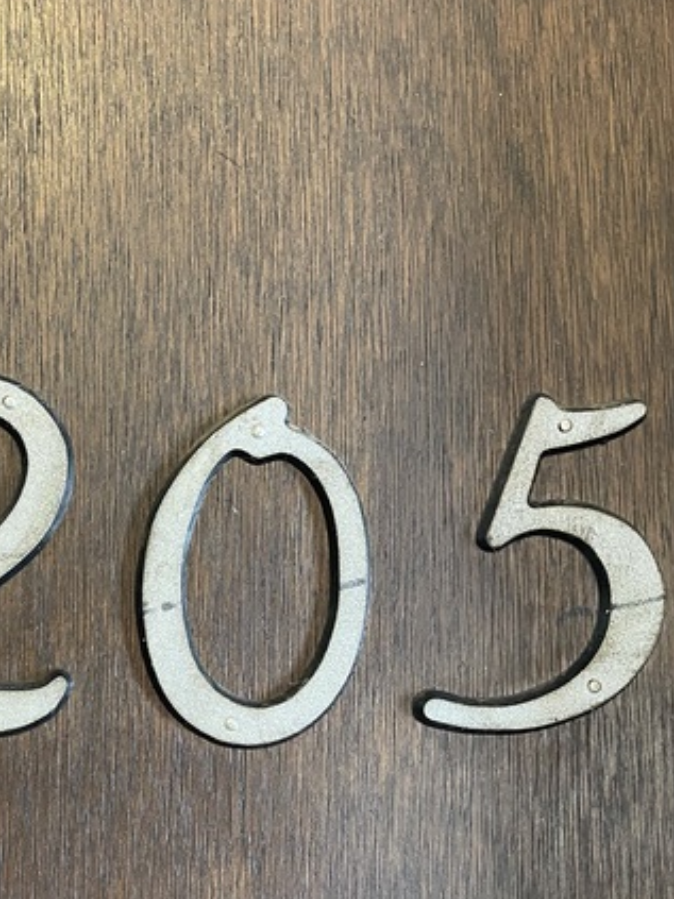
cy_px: 525
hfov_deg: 33.6
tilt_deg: +1.8
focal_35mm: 41
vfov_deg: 45.6
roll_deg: +2.1
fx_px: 1065
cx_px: 92
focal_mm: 5.1
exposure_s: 1/59
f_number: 1.6
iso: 500
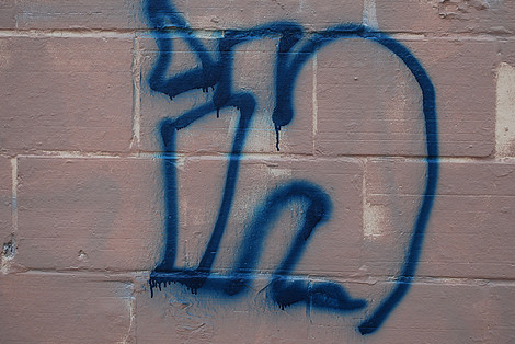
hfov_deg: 31.9
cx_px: 283
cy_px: 160
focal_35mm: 63
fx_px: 902
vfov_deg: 21.6
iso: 200
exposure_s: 1/100
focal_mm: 34
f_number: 5
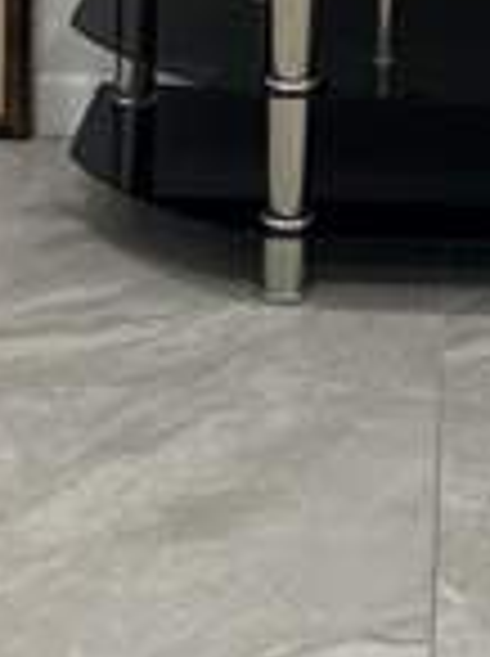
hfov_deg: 12.8
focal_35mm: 114
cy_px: -261
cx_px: 517
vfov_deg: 16.1
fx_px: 2158
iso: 80
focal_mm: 5.1
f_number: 1.6
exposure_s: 1/60
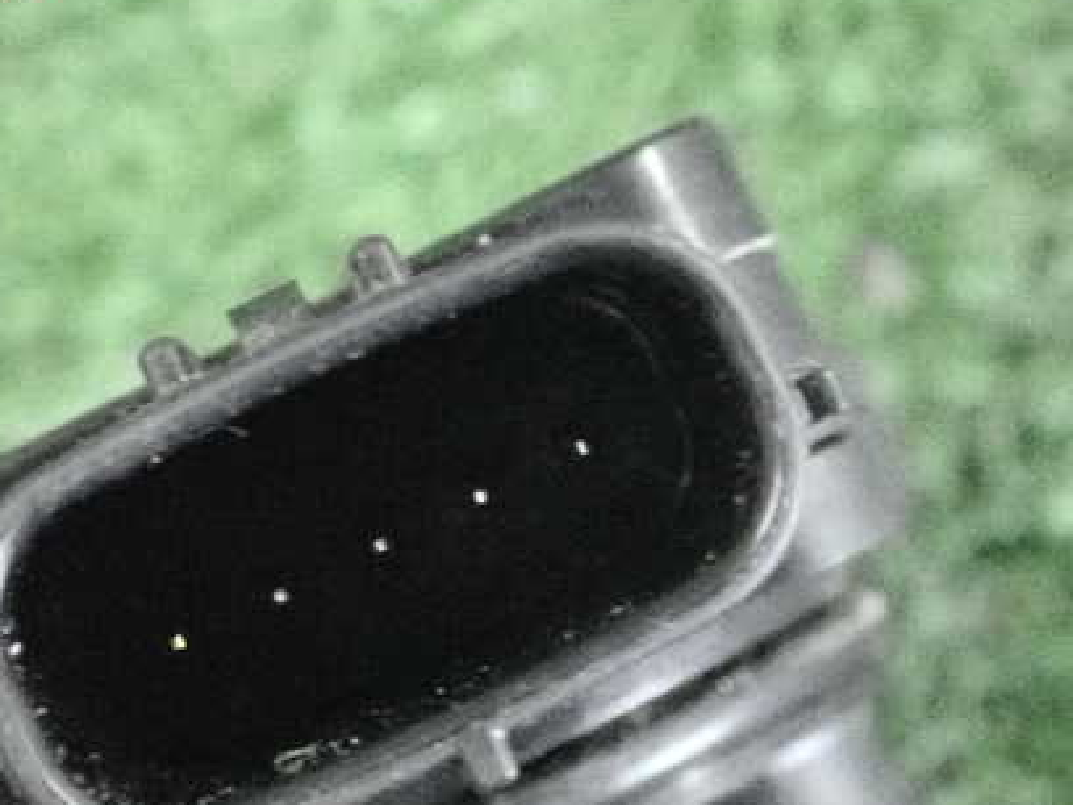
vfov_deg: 10.1
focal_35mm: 147
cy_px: 531
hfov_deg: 13.4
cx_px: 347
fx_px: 4557
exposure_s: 1/60
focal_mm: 18
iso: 12800
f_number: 4.9
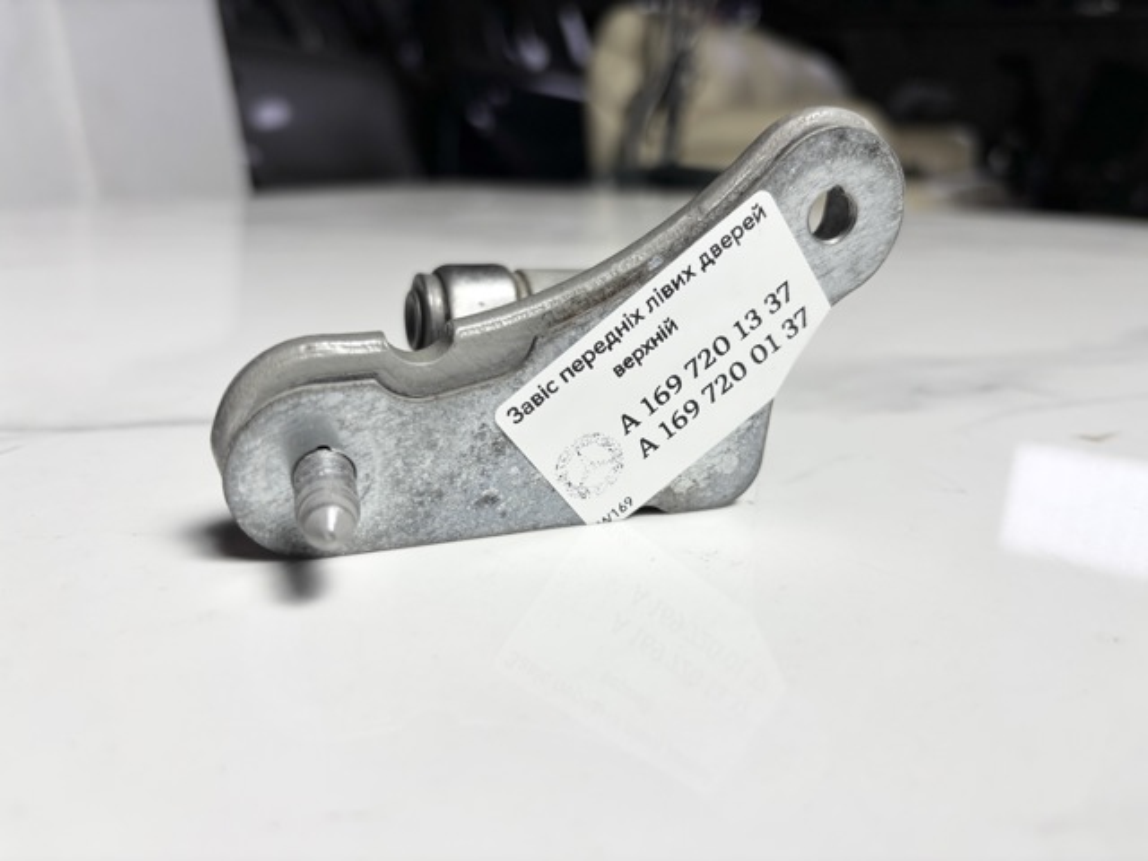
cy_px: 430
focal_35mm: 26
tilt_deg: -17.8
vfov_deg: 53.1
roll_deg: -1.9
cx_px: 574
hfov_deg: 67.3
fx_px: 862
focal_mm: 5.96
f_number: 1.6
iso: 40
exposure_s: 1/100
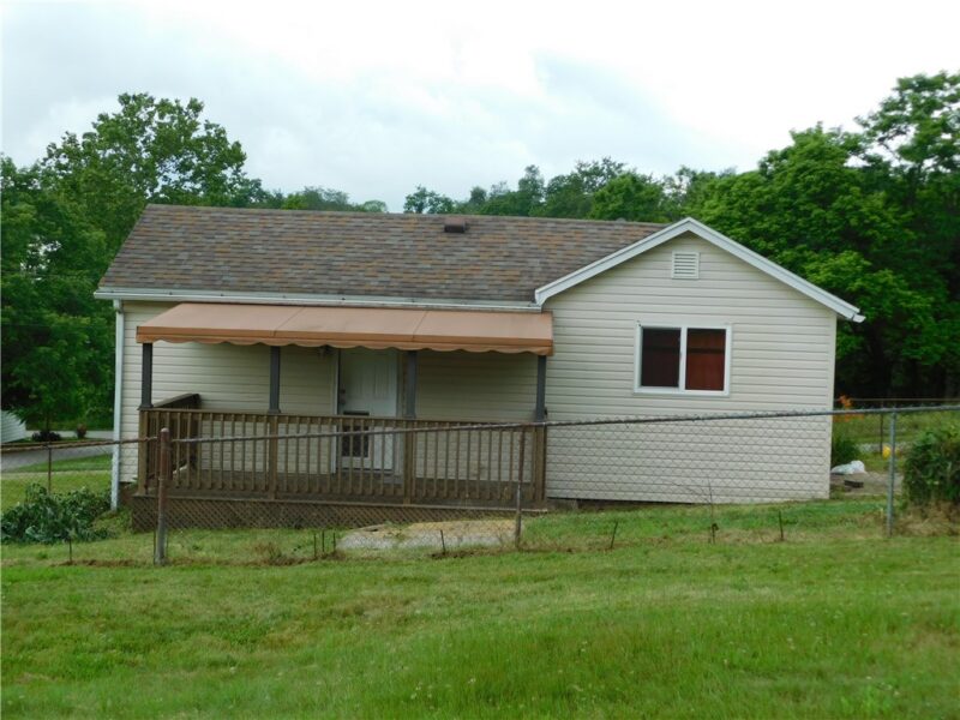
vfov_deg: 28.6
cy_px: 360
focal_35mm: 51
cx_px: 480
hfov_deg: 37.5
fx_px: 1414
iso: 125
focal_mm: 9
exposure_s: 1/200
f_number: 3.8
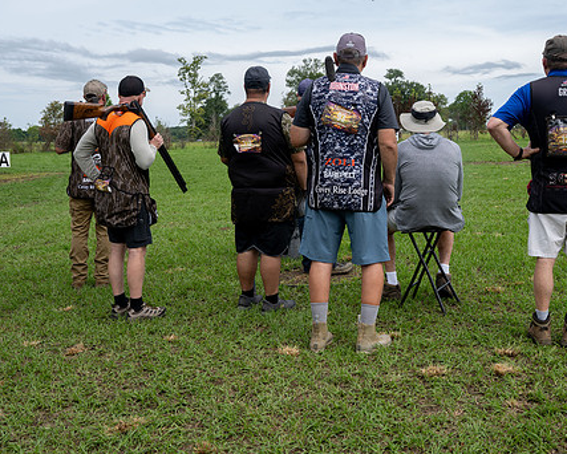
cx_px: 324
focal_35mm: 44
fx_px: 739
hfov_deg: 41.9
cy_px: 201
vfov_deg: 34.1
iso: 64
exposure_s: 1/100
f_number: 6.3
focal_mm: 34.5
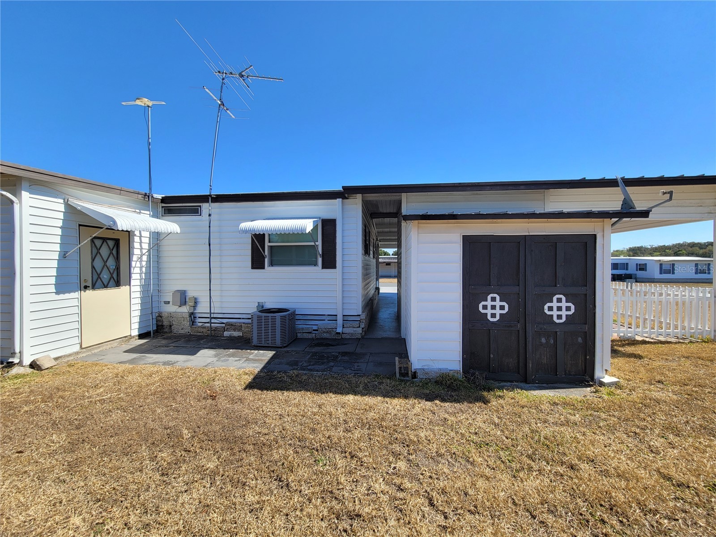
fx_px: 269
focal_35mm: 13
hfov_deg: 106.2
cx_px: 358
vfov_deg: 89.9
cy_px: 268
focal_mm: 2.2
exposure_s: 1/1453
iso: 50
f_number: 2.2
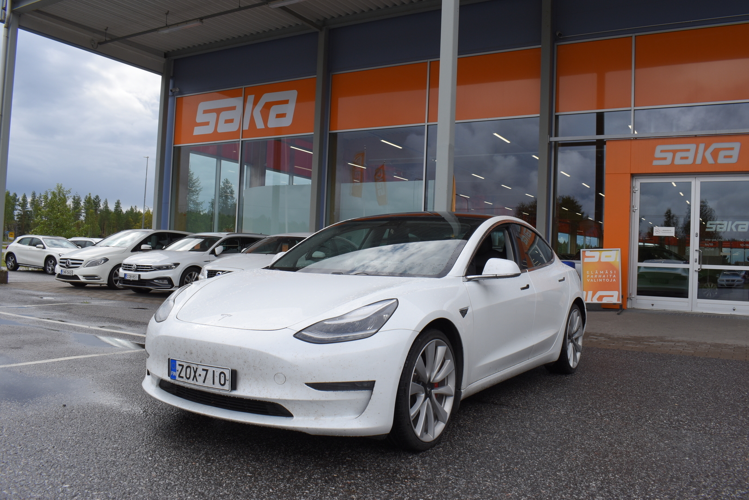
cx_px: 374
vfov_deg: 43.6
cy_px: 250
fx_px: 624
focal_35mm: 30
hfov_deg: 61.9
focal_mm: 20
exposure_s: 1/350
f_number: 9.5
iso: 200
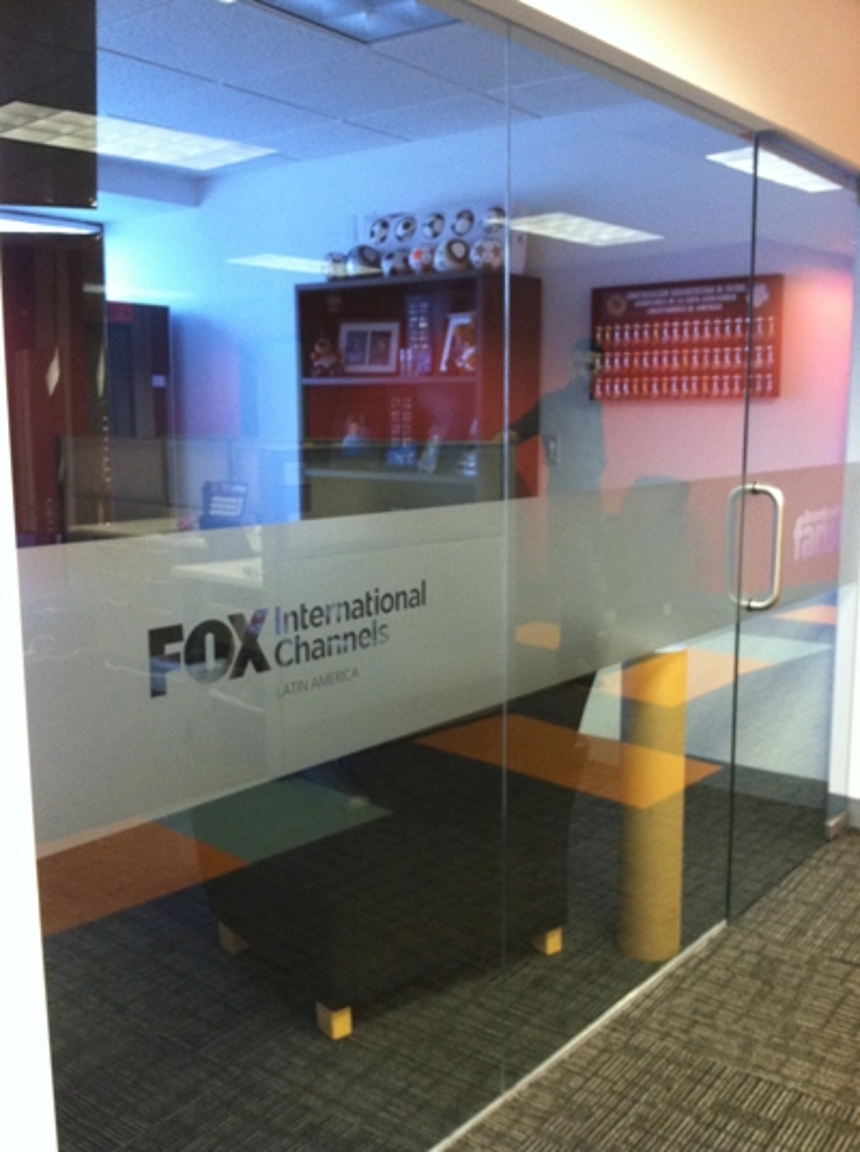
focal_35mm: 35
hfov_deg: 40.6
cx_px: 430
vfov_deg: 52.7
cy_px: 576
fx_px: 1163
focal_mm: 3.85
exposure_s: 1/15
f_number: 2.8
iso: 320
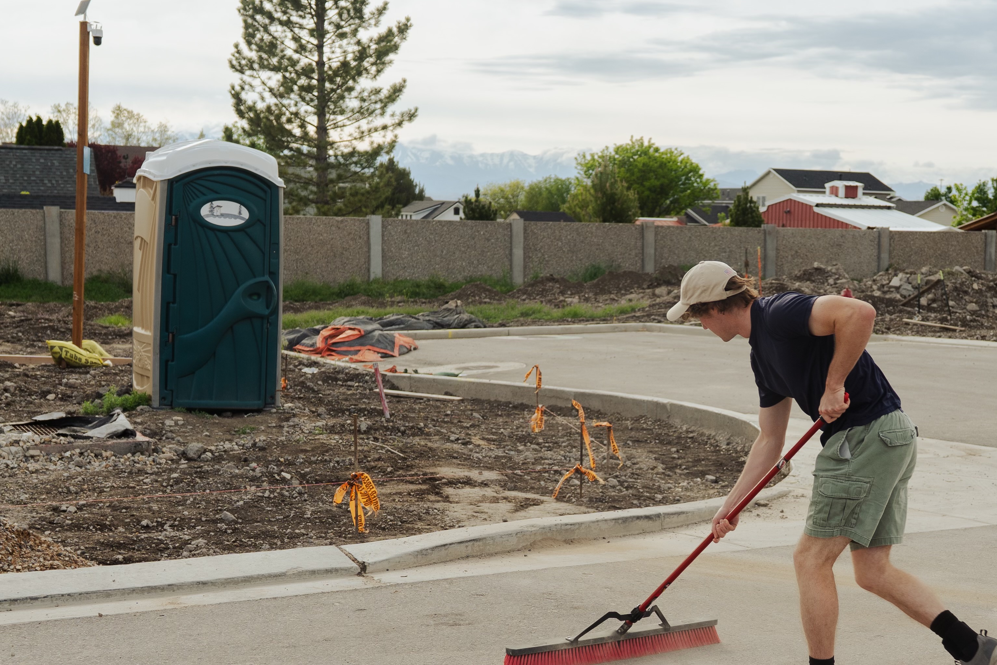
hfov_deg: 33.9
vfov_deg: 23.2
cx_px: 676
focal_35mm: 58
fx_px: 1616
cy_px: 431
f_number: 3.2
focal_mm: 29.7
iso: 100
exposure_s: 1/400
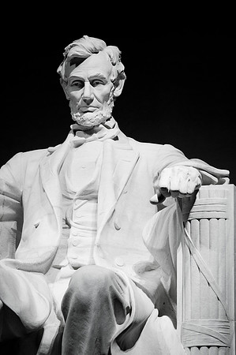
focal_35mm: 225
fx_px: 2217
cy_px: 178
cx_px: 118
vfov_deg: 9.2
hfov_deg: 6.1
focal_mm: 150
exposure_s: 1/1.43
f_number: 9.5
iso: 200
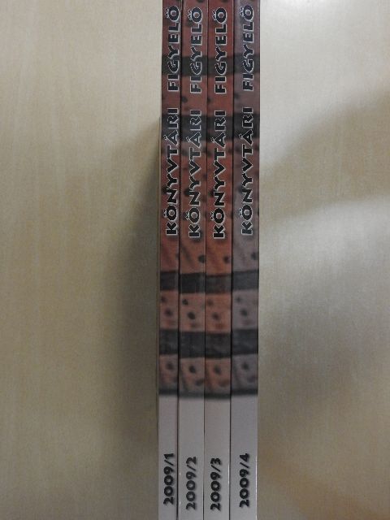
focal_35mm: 30
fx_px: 451
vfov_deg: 60.0
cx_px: 195
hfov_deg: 46.8
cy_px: 260
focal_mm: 5.4
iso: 400
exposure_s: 1/20
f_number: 3.5
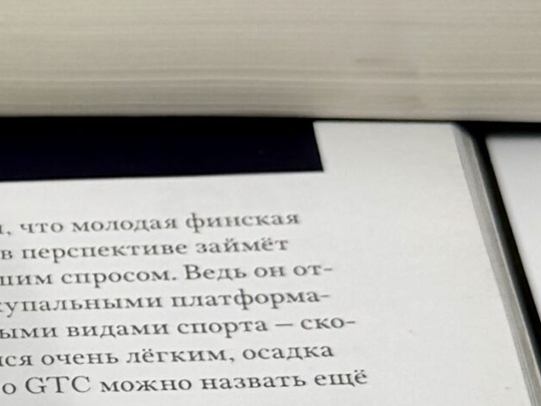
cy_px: 443
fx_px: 1516
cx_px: -401
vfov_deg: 14.9
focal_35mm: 97
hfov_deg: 17.0
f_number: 1.78
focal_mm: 6.76
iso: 80
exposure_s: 1/318
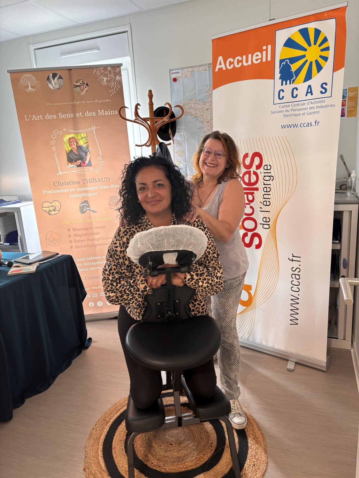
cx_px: 180
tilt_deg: -13.9
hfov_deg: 53.1
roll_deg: +3.2
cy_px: 239
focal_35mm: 26
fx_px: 360
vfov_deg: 67.3
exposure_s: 1/50
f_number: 1.6
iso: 160
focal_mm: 5.96
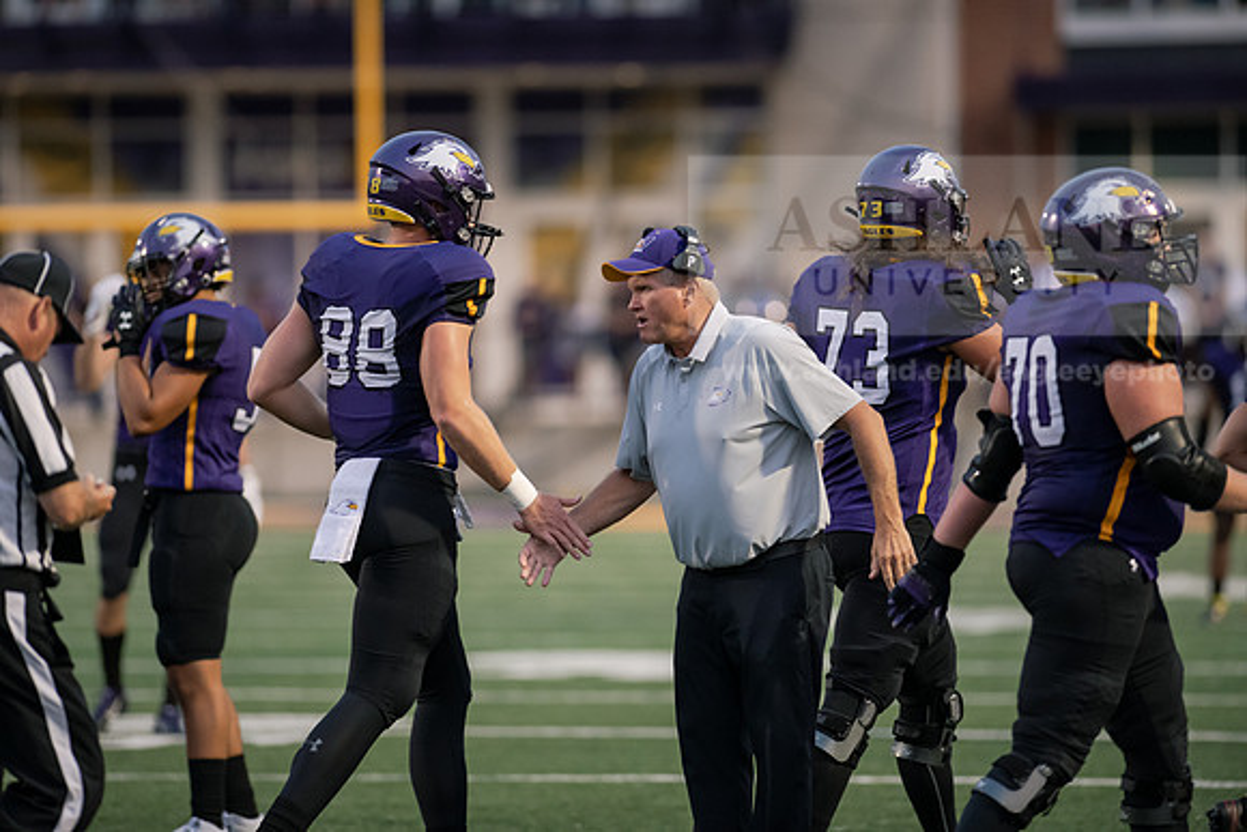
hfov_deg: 6.9
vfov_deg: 4.6
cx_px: 624
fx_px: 10394
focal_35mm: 300
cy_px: 416
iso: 2500
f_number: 2.8
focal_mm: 300
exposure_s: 1/800
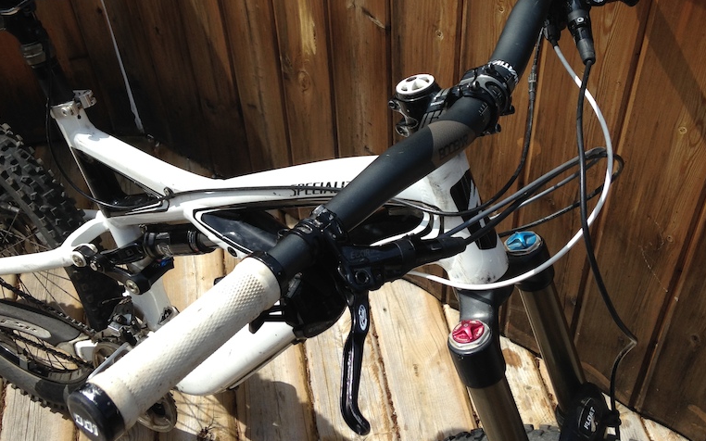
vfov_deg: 27.1
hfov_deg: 42.7
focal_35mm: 47
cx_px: 354
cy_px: 124
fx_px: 904
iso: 50
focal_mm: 4.12
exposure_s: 1/1205
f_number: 2.4
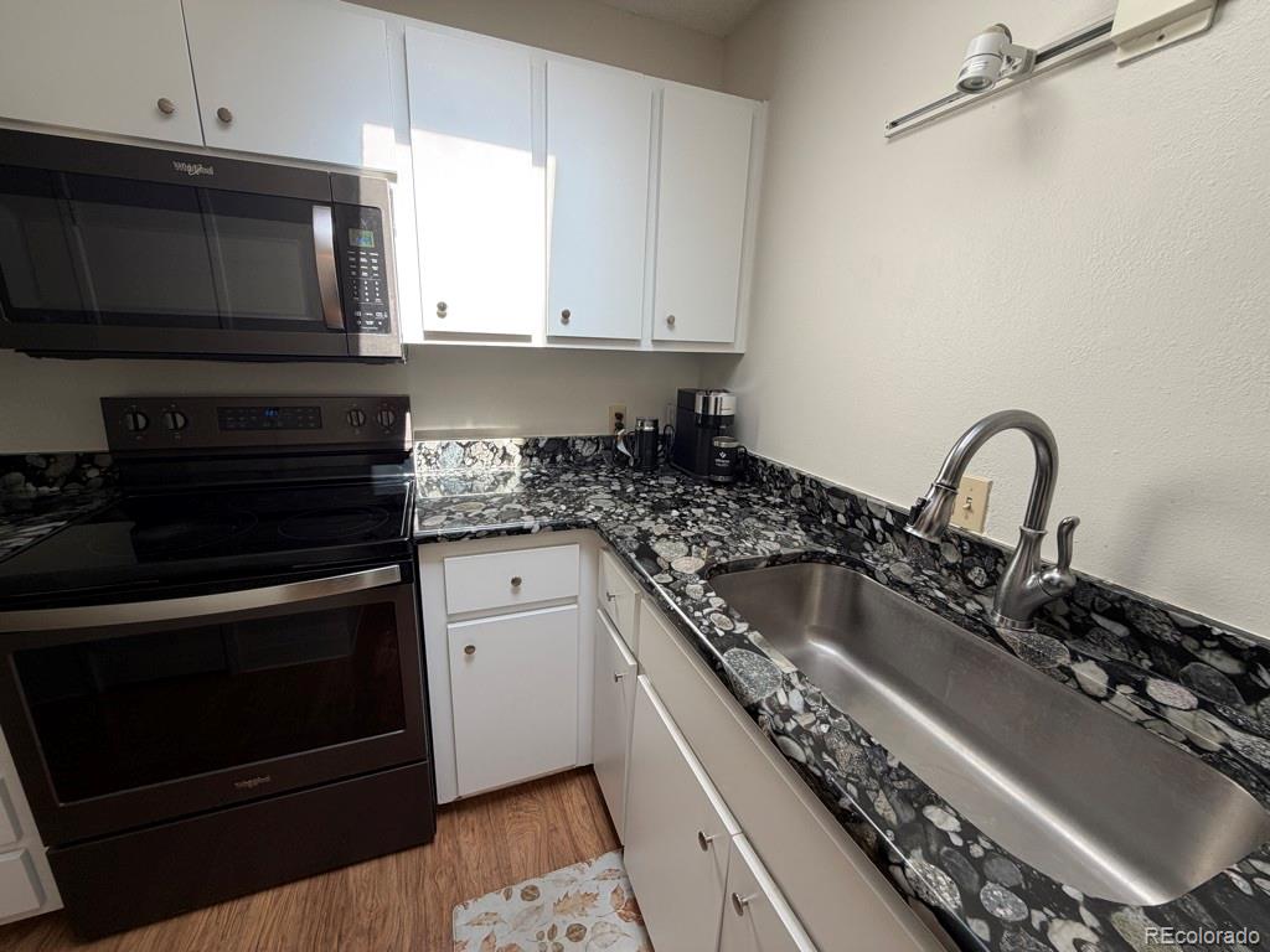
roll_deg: -2.0
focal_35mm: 14
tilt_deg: -14.4
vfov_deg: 85.7
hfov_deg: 102.1
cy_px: 476
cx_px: 635
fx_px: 514
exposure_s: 1/121
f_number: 2.2
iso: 50
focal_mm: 2.22
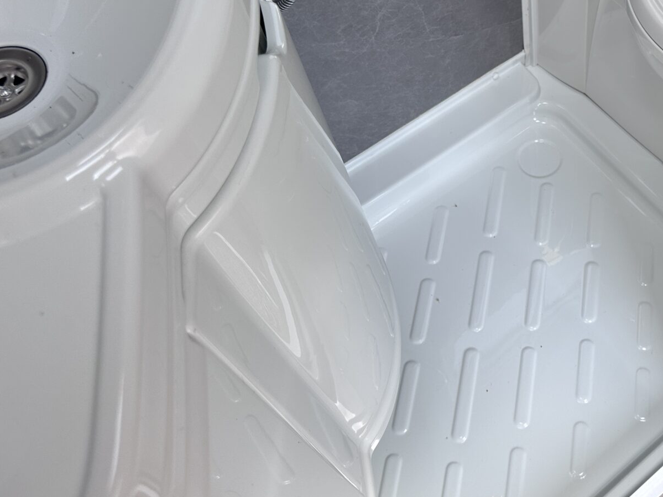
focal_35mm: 41
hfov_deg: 43.5
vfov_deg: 34.9
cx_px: 539
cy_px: 181
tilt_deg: -58.3
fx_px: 785
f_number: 1.78
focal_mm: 6.86
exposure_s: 1/412
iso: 80
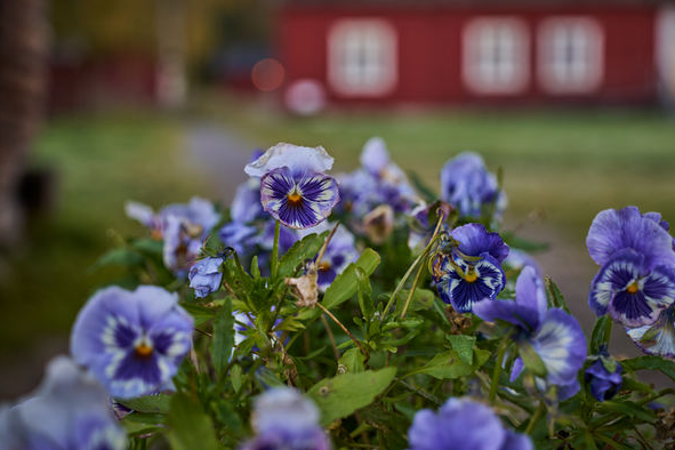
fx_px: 1219
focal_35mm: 65
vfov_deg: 20.9
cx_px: 361
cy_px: 235
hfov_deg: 30.9
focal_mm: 60
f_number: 4
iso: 400
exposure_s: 1/400
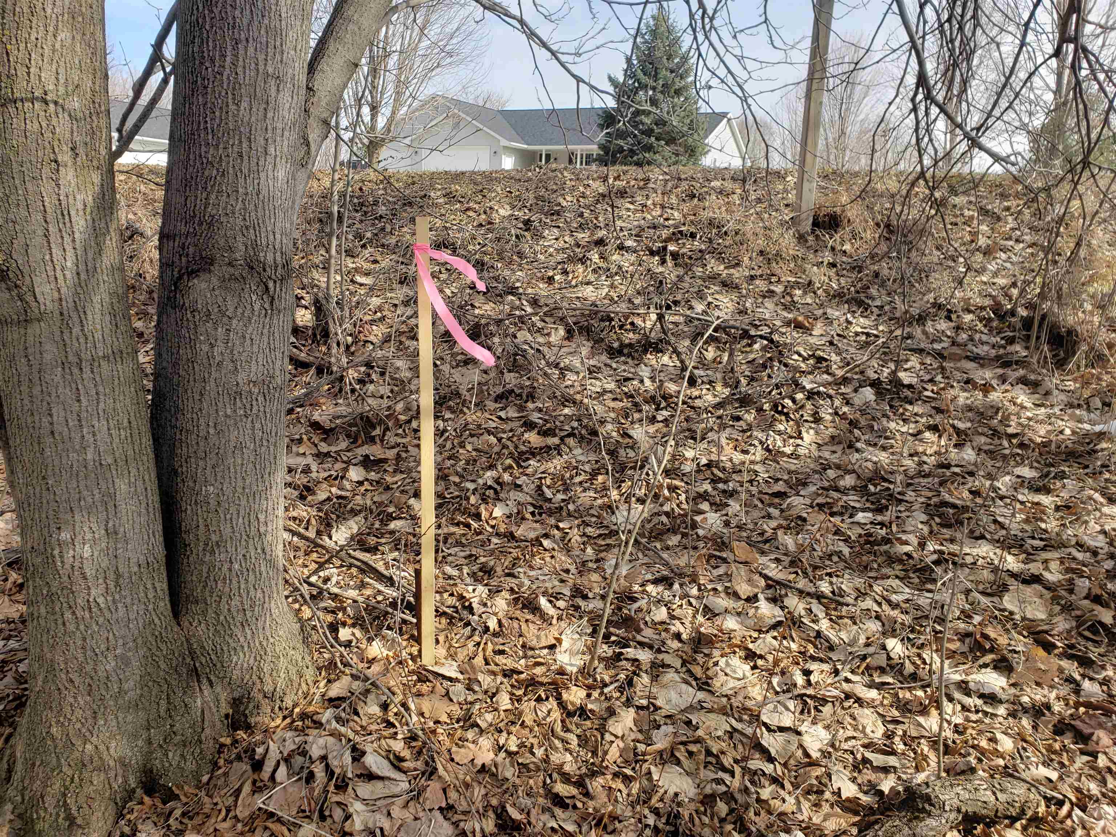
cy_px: 418
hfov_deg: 67.3
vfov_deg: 53.1
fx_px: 838
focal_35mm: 26
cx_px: 558
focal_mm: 4.3
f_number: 2.4
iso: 50
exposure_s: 1/781
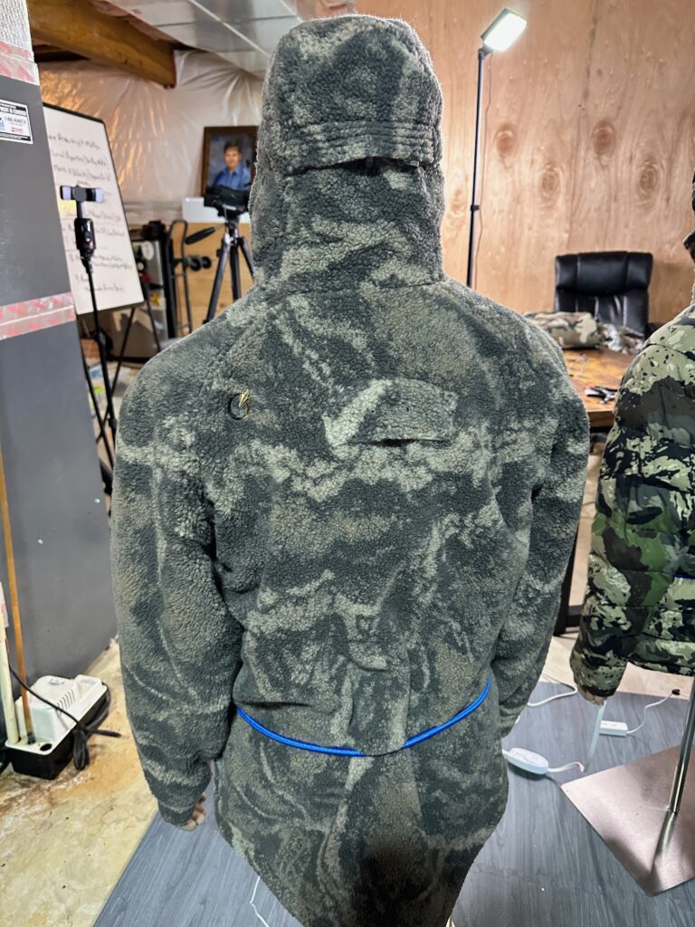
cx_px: 348
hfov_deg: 56.8
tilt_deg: -19.9
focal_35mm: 24
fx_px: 642
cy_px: 464
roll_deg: +0.4
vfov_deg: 71.6
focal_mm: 6.86
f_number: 1.78
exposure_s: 1/60
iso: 500
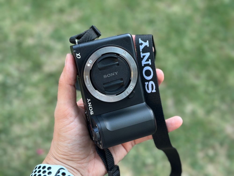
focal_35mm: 48
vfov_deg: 30.3
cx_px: 117
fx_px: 324
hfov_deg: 39.7
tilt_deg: -58.4
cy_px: 88
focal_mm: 6.86
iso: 125
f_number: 1.78
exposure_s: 1/171
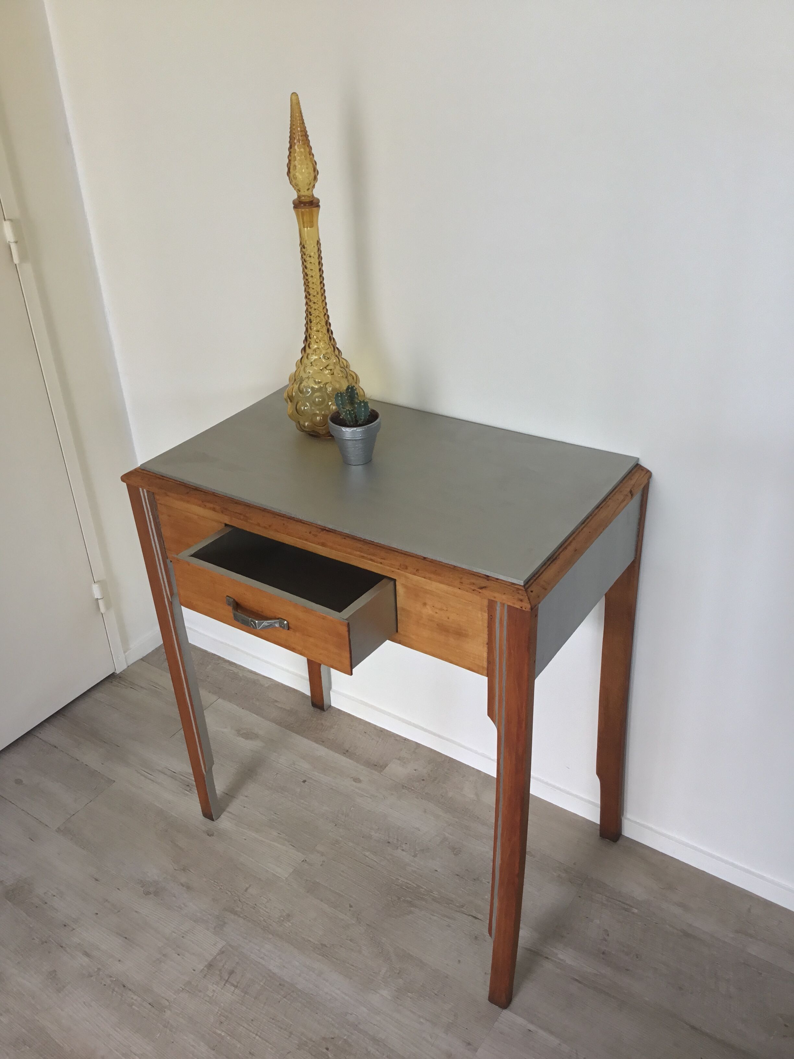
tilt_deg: -30.5
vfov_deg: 58.4
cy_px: 530
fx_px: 948
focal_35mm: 31
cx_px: 397
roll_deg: +1.8
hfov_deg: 45.4
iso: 32
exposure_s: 1/33
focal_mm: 3.3
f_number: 2.4
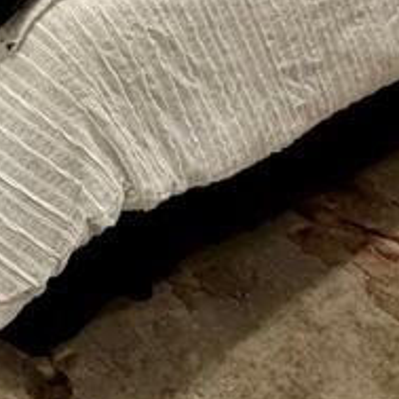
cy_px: -281
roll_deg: -1.0
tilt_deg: -9.2
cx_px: -135
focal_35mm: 67
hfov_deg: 22.6
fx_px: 874
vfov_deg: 20.1
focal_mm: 2.22
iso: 200
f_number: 2.2
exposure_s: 1/60
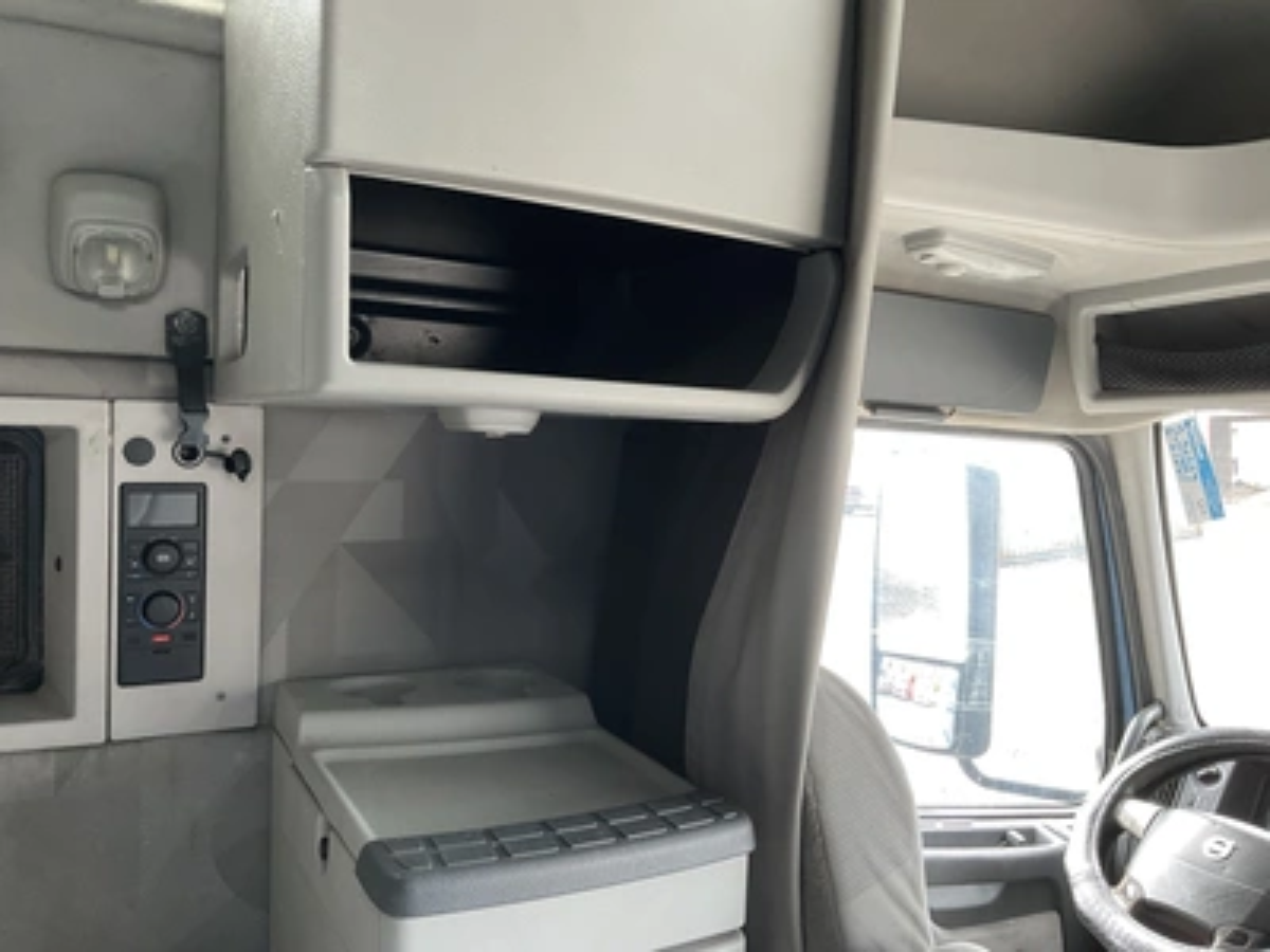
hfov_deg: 61.7
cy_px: 476
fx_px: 1064
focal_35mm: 29
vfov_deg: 48.2
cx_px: 635
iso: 64
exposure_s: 1/74
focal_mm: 3
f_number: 1.8
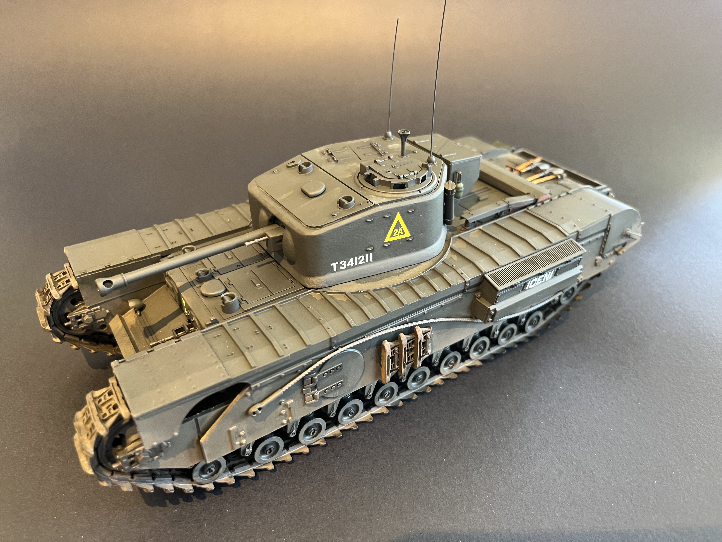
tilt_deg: -35.0
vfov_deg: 53.1
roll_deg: -0.6
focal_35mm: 26
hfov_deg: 67.3
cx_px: 361
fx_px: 542
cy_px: 271
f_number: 1.6
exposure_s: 1/50
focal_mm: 5.1
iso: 400
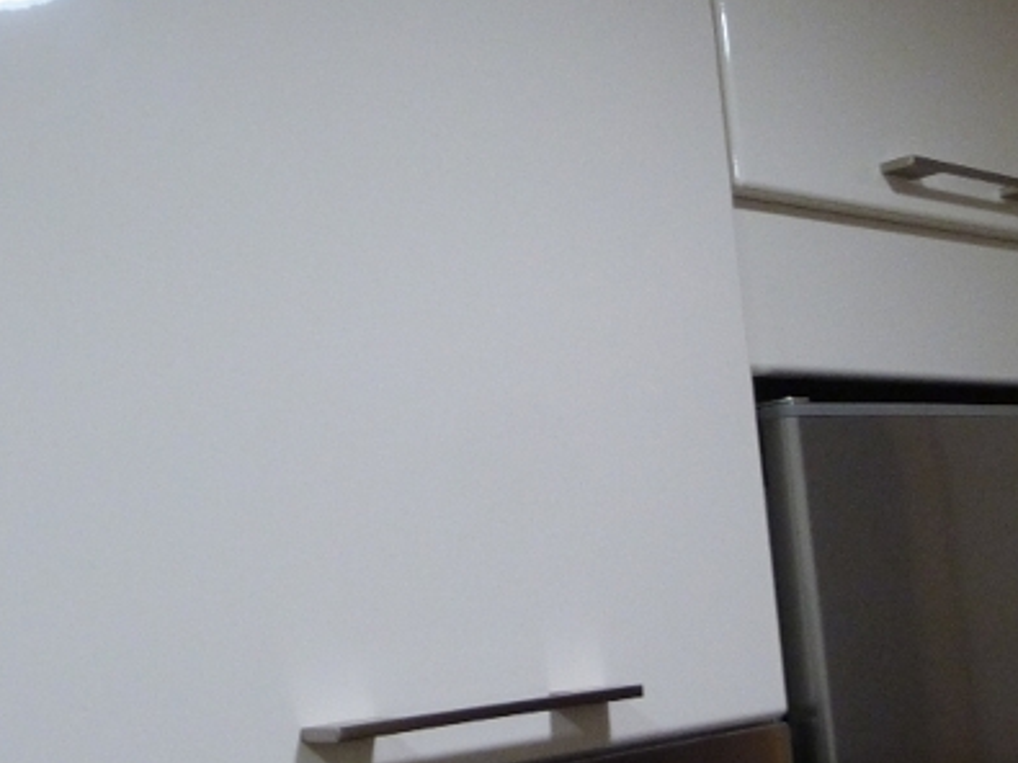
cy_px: 357
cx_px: 606
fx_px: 1676
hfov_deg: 33.7
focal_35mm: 57
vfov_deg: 25.6
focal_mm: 4.5
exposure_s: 1/60
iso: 250
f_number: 2.8
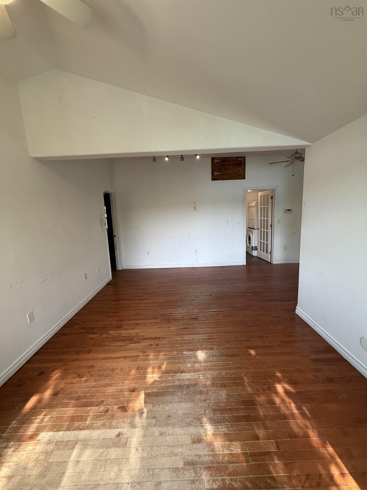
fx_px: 198
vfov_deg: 102.1
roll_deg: +2.7
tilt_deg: -8.6
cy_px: 245
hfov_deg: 85.7
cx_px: 184
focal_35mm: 14
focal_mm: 2.22
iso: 125
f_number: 2.2
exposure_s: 1/120
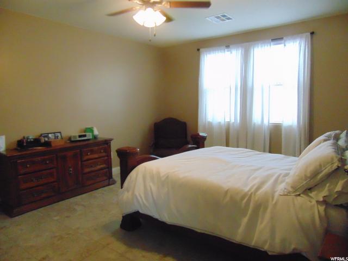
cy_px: 130
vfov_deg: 54.9
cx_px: 174
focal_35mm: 25
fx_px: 251
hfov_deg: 69.4
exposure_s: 1/60
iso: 800
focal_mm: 4.5
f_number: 3
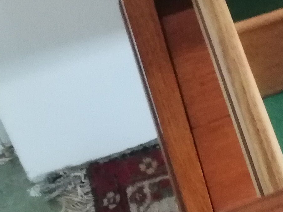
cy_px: -133
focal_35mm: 133
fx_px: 1087
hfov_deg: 13.4
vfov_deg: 10.6
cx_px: 507
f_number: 2.2
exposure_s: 1/25
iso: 500
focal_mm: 3.81
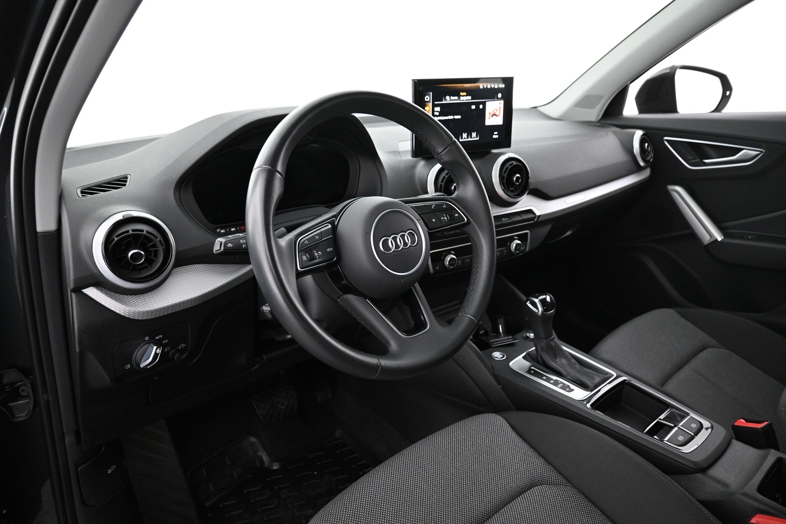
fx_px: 524
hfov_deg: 73.7
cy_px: 262
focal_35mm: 24
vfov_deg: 53.1
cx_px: 393
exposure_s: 1/15
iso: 1600
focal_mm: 16
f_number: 3.5
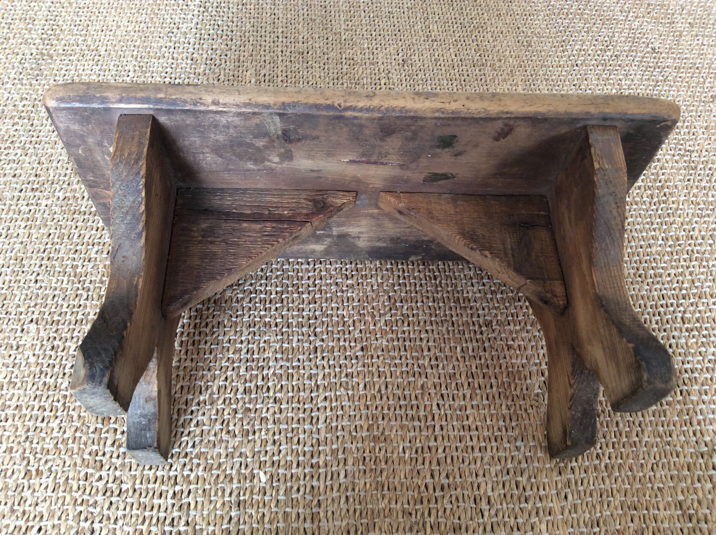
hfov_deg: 56.9
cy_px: 268
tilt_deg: -56.7
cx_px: 358
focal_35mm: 32
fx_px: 661
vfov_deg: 44.1
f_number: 2.4
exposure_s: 1/25
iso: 64
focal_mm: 3.3
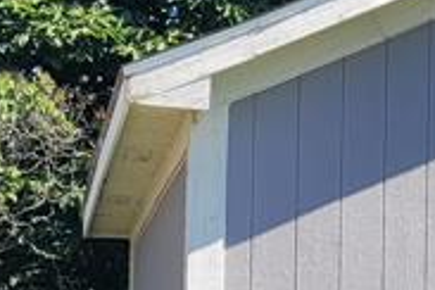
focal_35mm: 151
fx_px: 1824
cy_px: 464
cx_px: 609
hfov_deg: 13.0
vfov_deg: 8.8
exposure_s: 1/1339
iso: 40
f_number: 1.8
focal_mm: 5.4
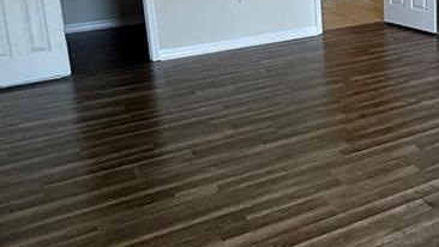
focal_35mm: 50
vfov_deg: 23.2
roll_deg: +0.5
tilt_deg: -10.5
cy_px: 13
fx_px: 582
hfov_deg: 37.5
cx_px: 425
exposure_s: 1/69
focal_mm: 2.22
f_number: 2.2
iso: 320
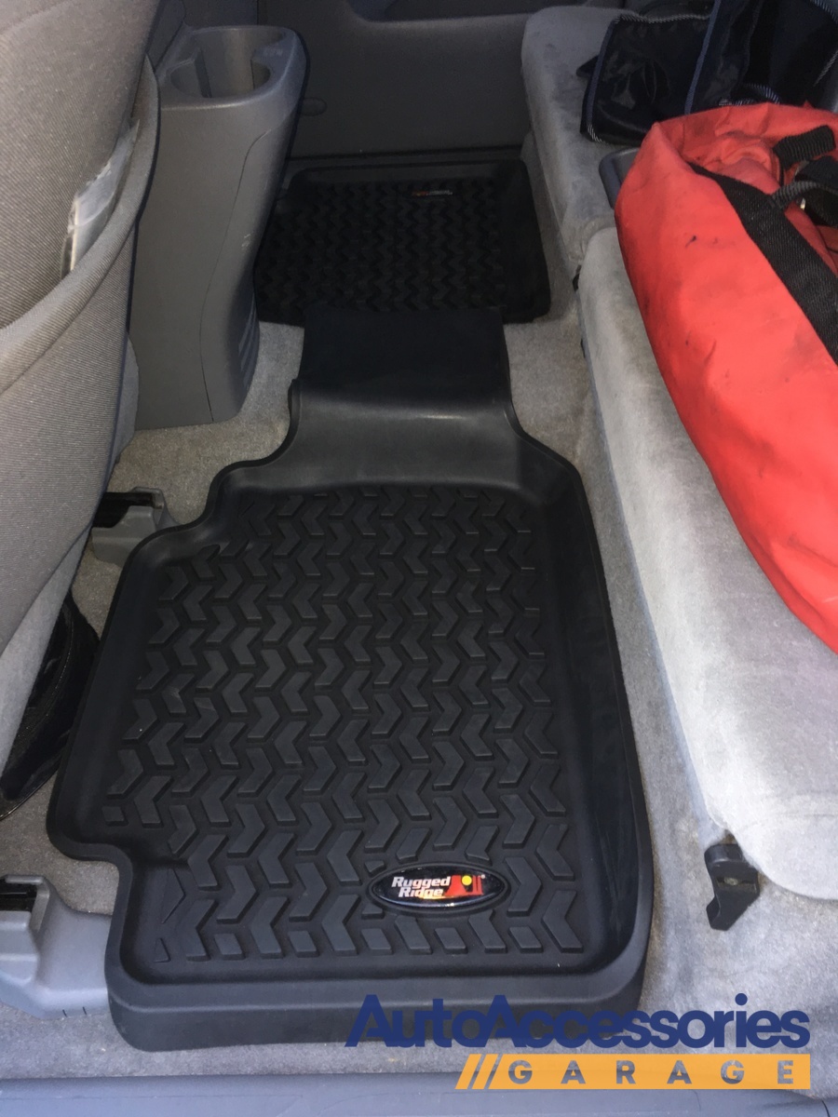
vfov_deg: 61.7
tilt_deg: -44.0
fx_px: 936
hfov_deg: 48.2
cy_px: 558
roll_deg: +0.8
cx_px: 419
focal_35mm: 29
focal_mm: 4.15
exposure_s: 1/20
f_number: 2.2
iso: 40
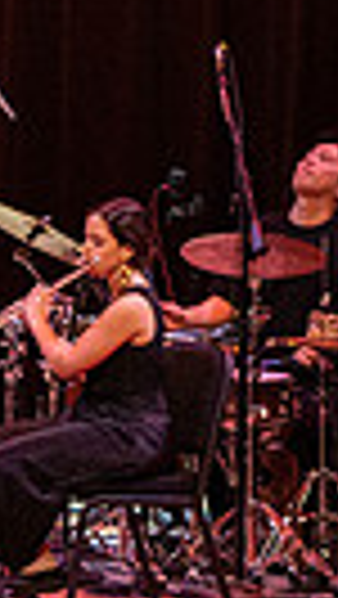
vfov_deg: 3.3
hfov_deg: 1.9
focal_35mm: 654
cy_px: -173
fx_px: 10401
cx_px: -662
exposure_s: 1/320
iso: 4000
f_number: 8
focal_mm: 143
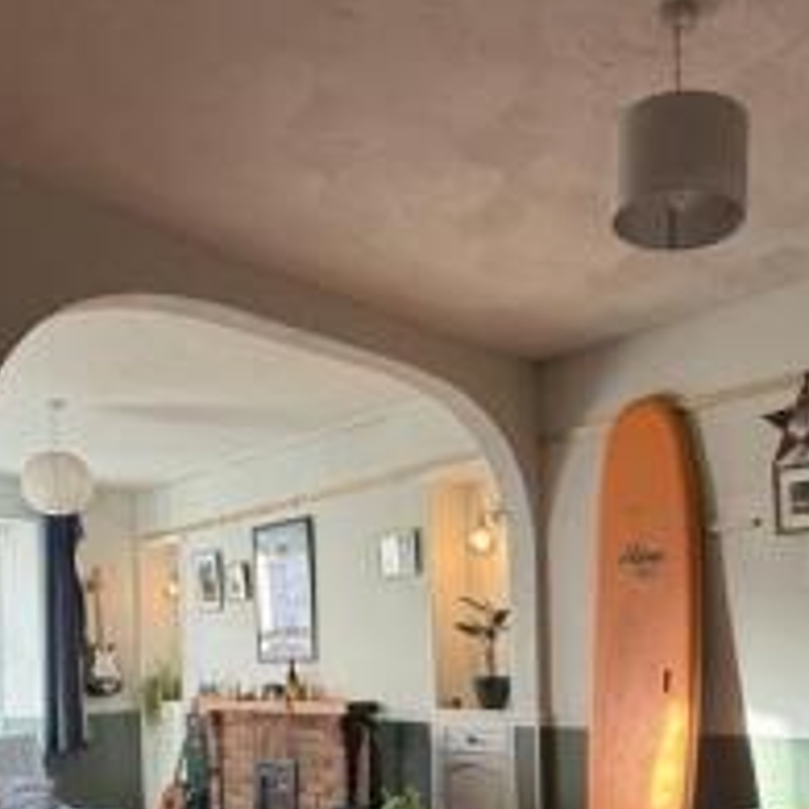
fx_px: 978
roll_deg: +0.6
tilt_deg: -0.3
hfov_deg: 44.6
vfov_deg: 42.5
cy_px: 670
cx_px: 500
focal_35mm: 37
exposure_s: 1/99
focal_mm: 2.22
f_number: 2.2
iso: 250
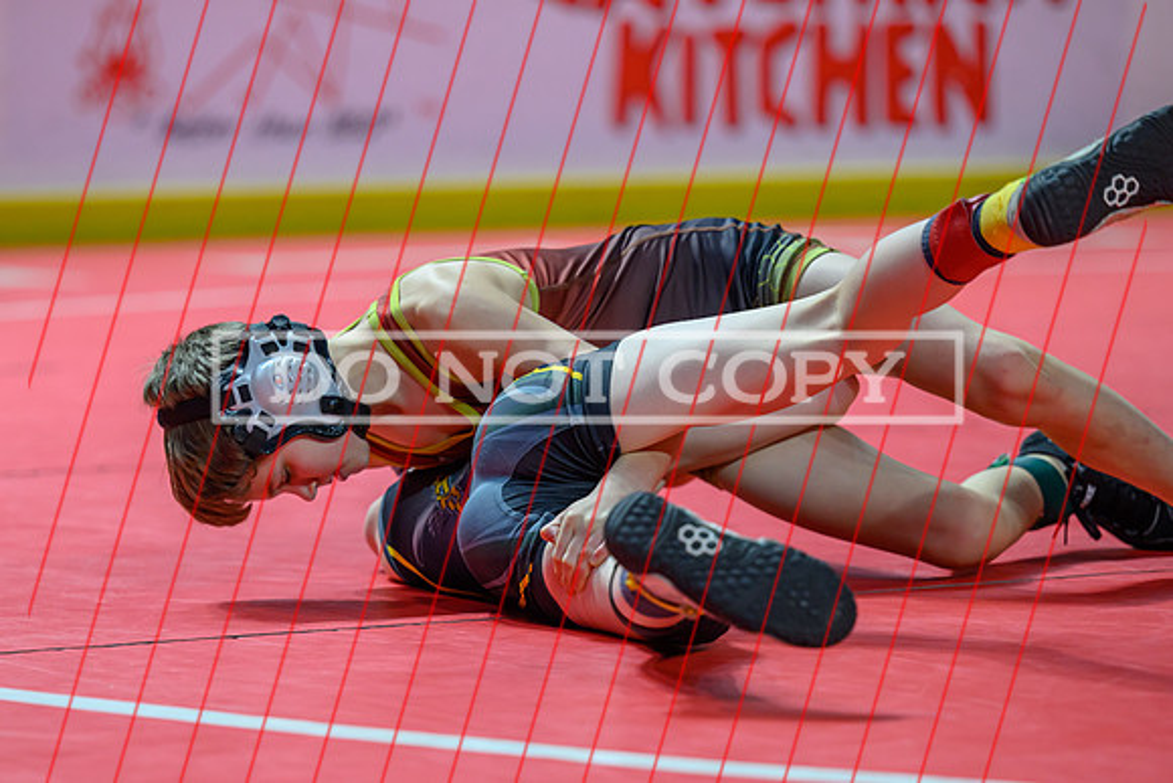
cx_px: 493
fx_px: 5600
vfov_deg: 8.0
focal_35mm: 172
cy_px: 481
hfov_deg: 12.0
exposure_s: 1/800
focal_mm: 130
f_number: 2.8
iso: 2000
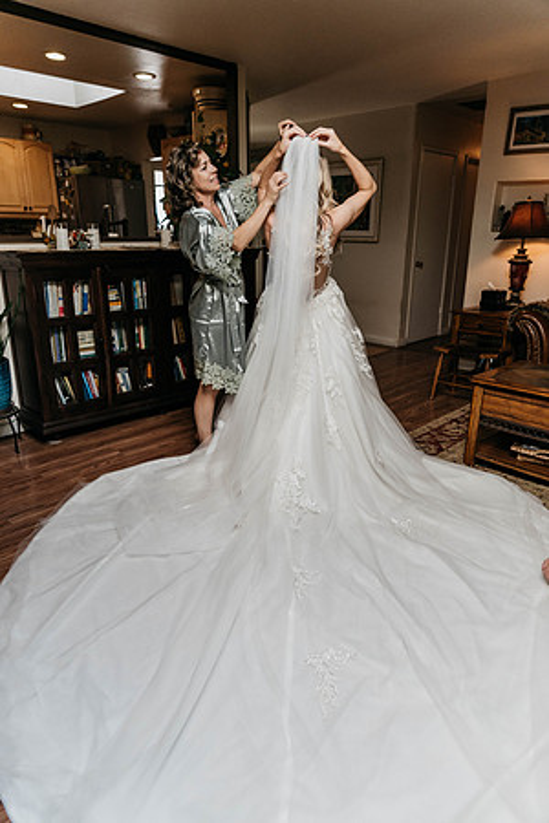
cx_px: 274
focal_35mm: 24
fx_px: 549
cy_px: 412
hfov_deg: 53.1
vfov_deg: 73.7
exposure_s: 1/1000
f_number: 2.8
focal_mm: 24
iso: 1000
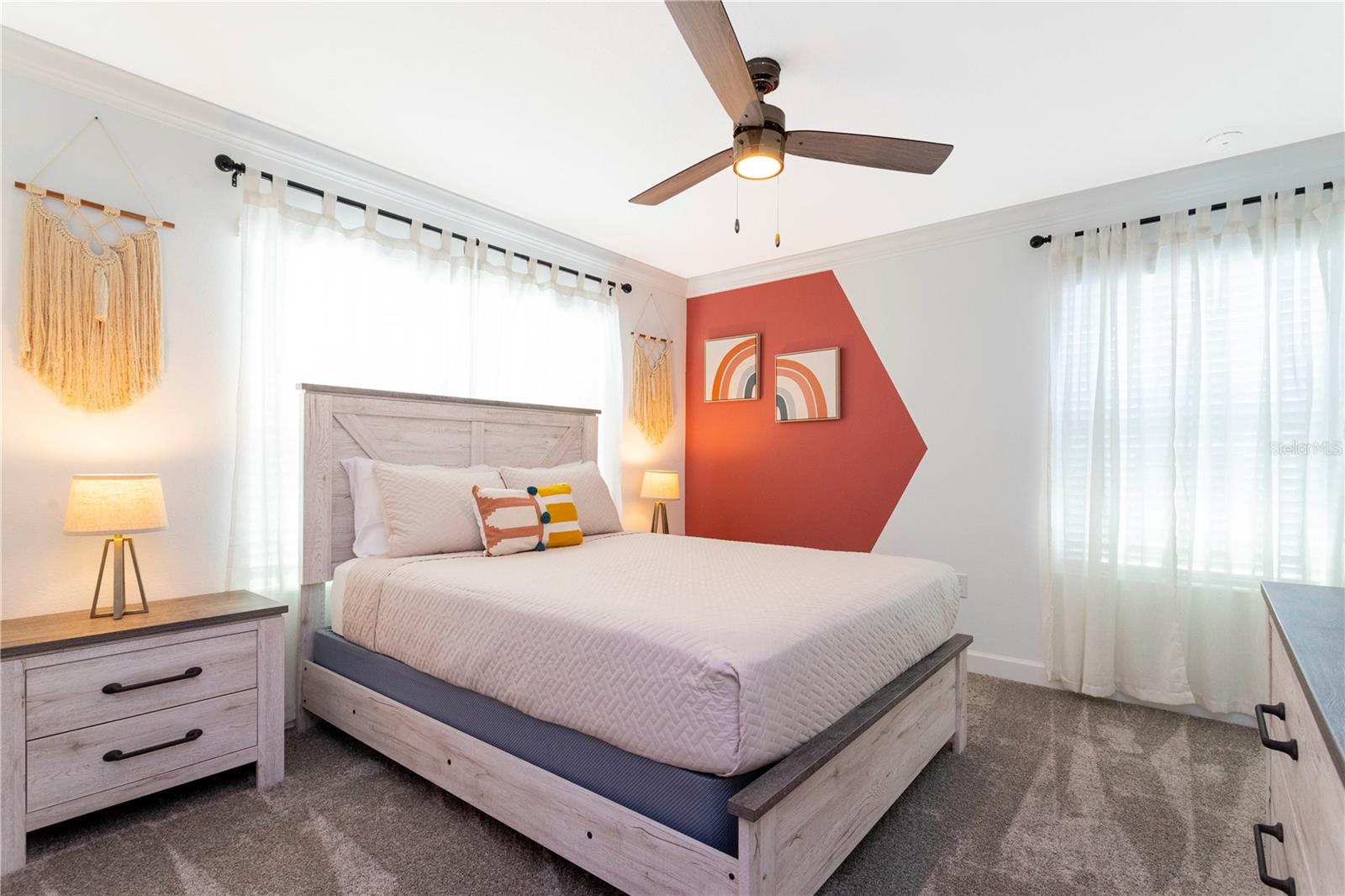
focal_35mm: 17
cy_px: 448
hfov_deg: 93.3
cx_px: 672
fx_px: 635
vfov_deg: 70.4
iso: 800
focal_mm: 17
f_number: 11
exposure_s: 1/13
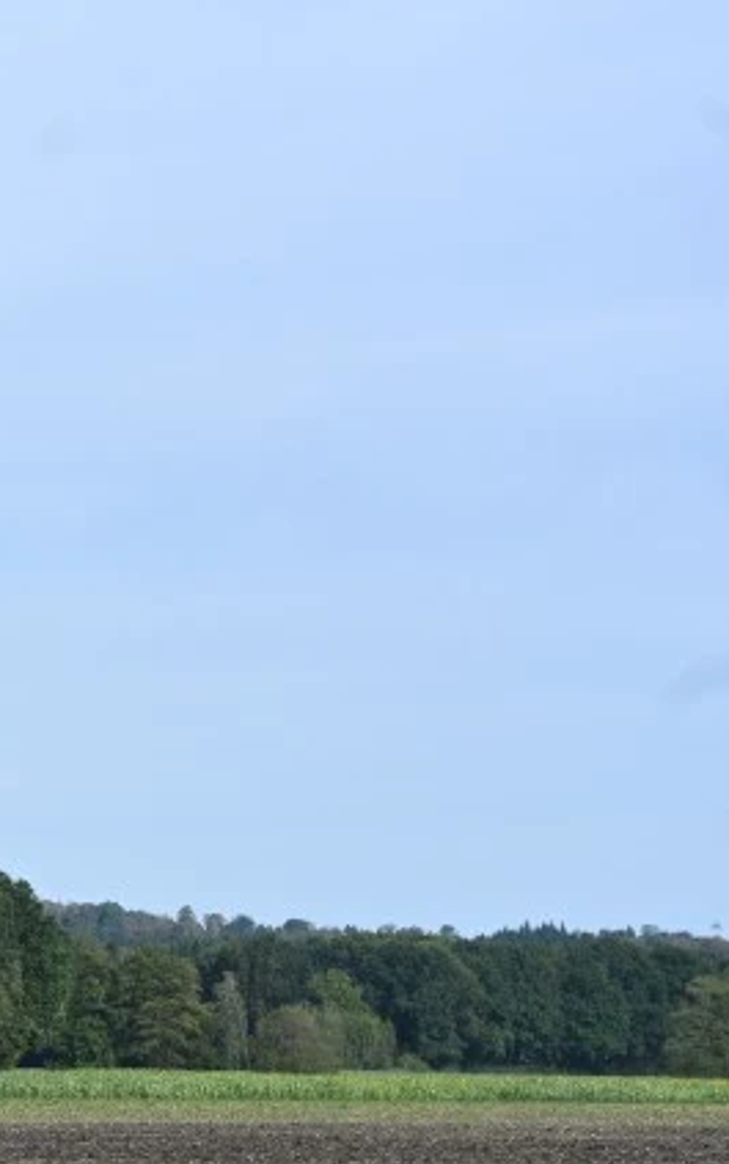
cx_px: -696
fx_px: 5776
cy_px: 837
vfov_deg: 11.5
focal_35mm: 182
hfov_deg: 7.0
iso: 100
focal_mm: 70
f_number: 7.1
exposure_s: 1/400
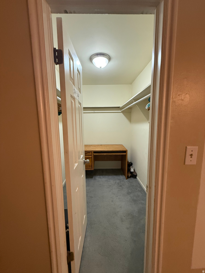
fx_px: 111
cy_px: 136
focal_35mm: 14
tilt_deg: -4.2
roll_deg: -1.0
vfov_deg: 102.1
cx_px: 102
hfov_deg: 85.7
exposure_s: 1/60
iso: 320
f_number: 2.2
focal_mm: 2.22
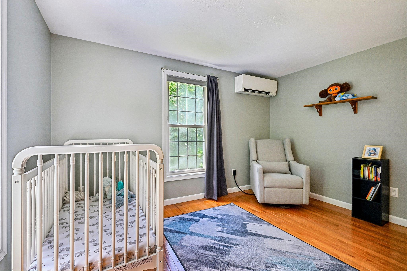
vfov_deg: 73.7
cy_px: 136
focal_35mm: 16
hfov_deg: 96.7
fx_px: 181
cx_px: 204
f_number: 8
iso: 400
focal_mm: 16
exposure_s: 1/40
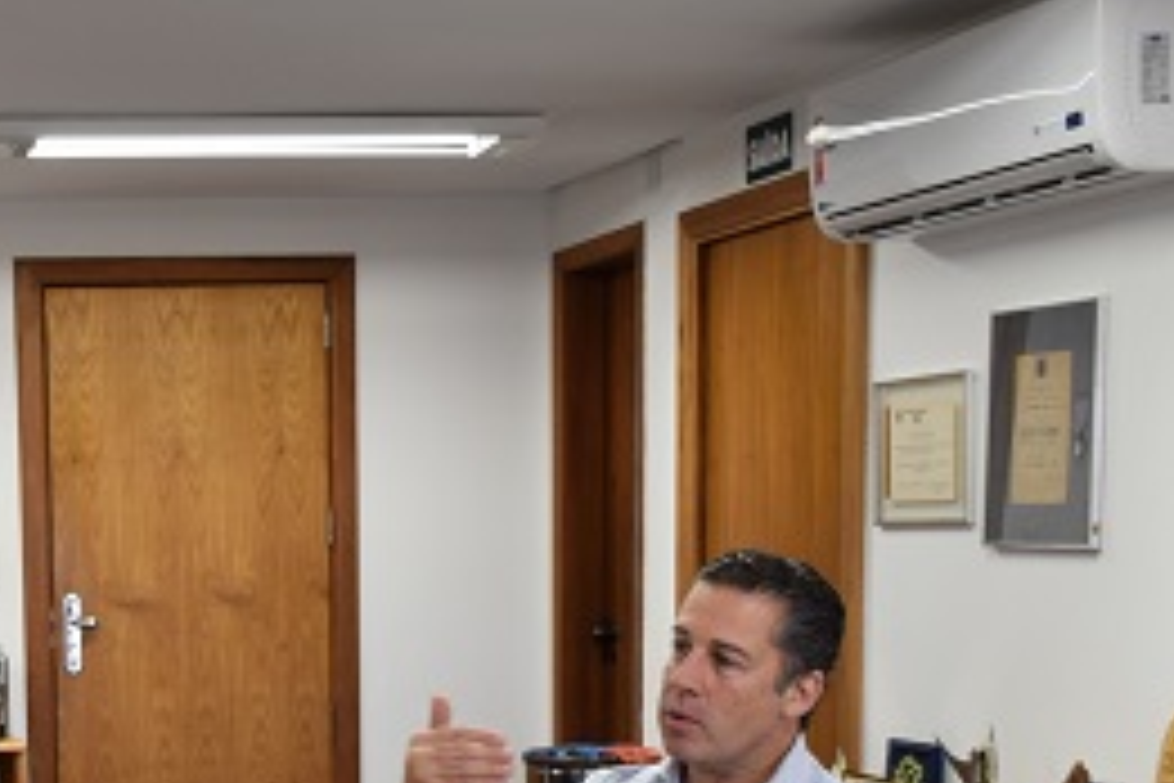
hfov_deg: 27.7
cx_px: 18
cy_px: 821
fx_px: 2250
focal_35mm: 69
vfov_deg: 19.1
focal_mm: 20
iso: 720
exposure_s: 1/60
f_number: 4
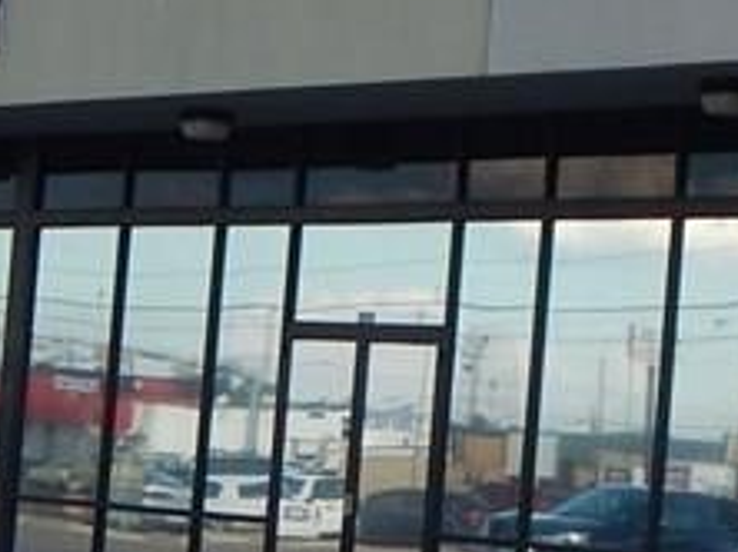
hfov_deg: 13.8
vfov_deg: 10.3
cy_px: 339
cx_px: 568
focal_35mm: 143
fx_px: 3045
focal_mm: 5.6
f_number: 3.2
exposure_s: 1/640
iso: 125
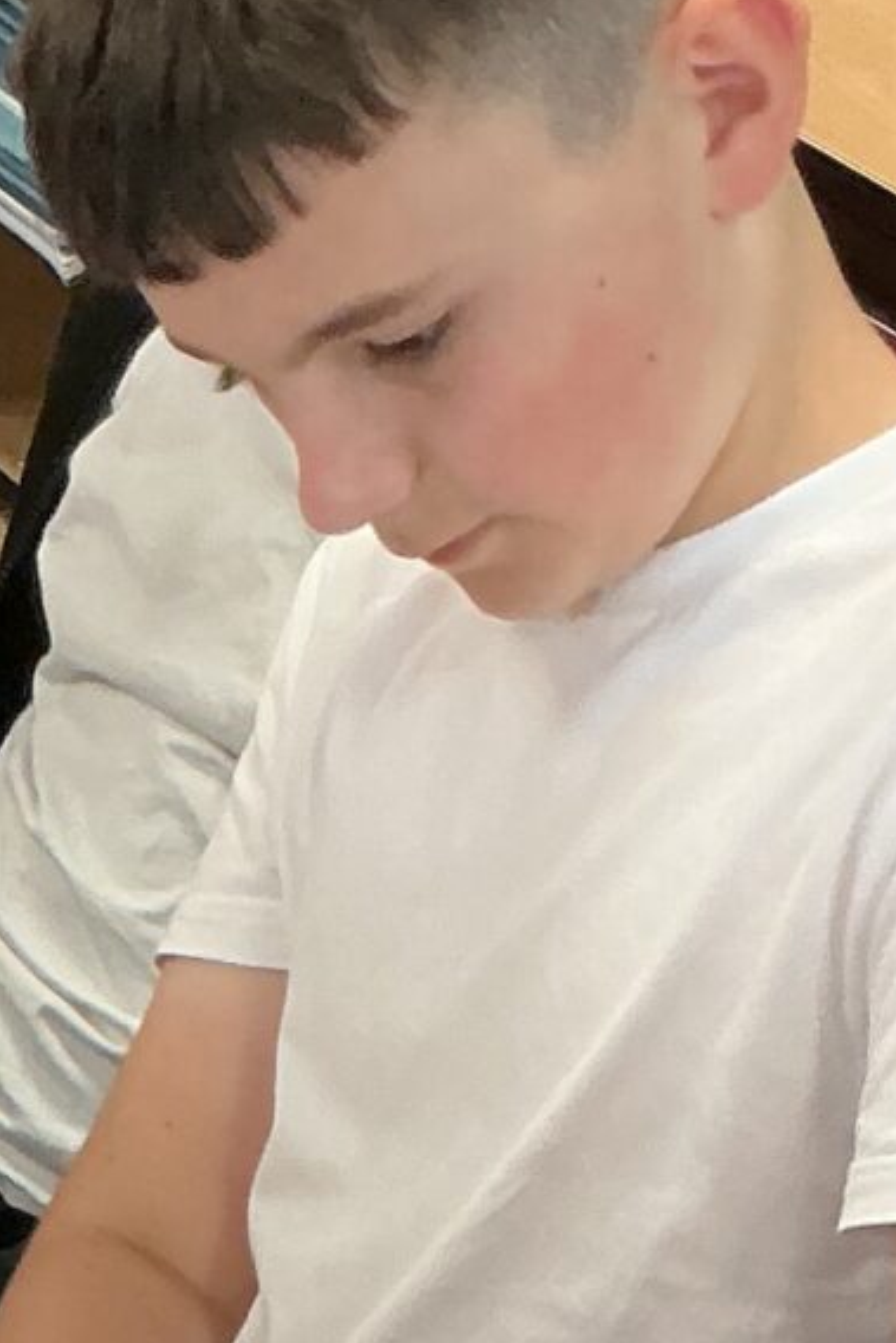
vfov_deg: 13.7
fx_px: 5074
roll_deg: +1.7
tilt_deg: -39.9
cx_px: 147
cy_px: 2329
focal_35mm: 136
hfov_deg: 10.1
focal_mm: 3
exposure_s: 1/60
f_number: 1.8
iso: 40
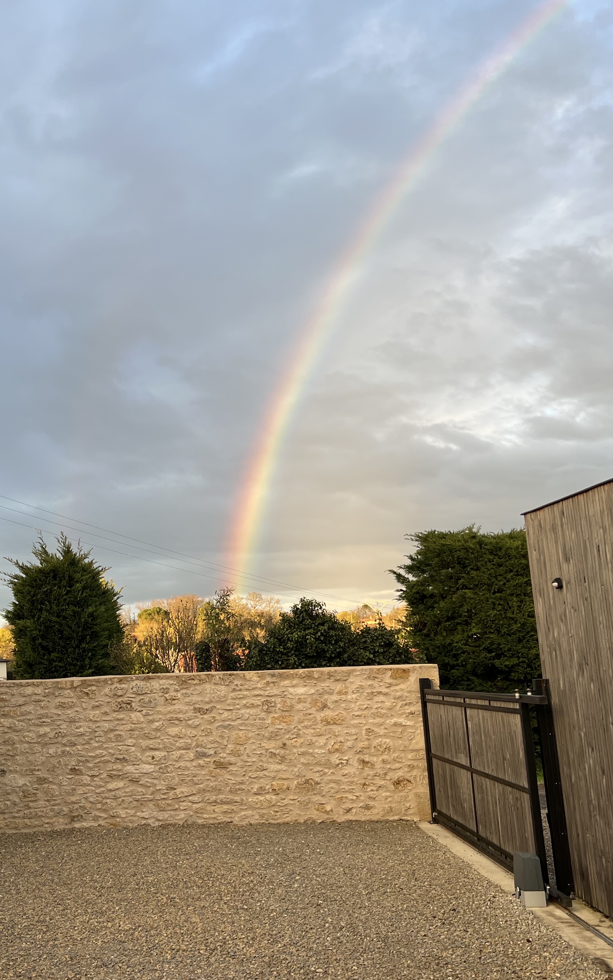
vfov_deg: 51.5
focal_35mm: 38
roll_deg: +3.0
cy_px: 498
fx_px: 1016
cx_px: 133
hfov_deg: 32.8
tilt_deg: +9.5
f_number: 1.5
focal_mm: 5.7
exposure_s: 1/389
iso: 50
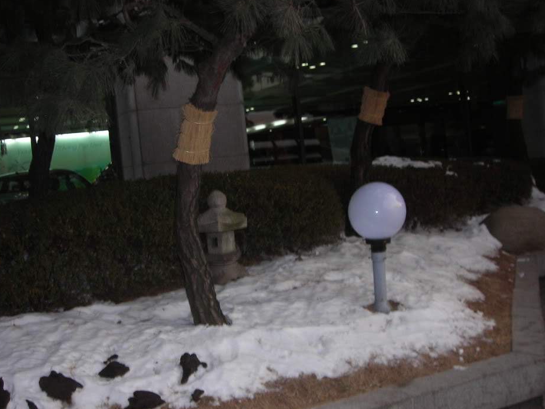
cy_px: 217
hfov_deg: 44.8
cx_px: 265
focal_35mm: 42
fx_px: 661
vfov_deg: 34.4
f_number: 3.2
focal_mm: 6.3
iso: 86
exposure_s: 1/60.1
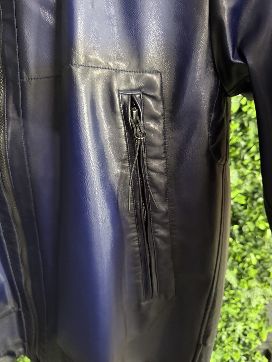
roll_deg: -0.7
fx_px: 251
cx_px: 136
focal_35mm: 24
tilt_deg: -15.7
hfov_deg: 56.8
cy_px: 181
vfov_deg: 71.6
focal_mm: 6.76
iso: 1000
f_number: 1.78
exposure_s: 1/32
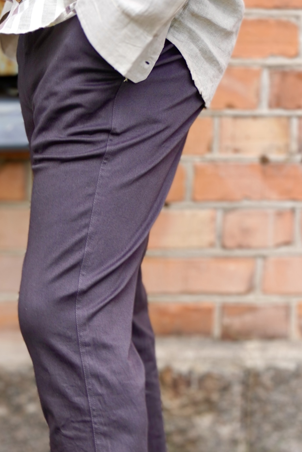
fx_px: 1183
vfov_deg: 21.3
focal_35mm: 94
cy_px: 380
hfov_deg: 14.5
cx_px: 128
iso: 100
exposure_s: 1/200
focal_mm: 34
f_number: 5.6
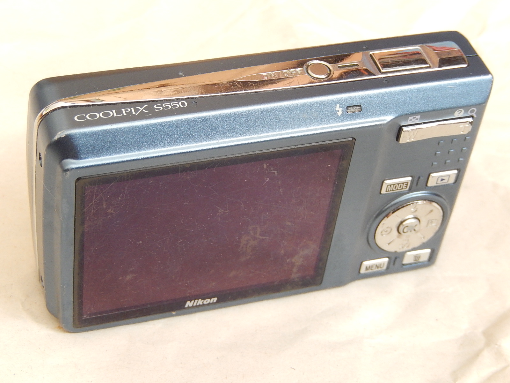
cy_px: 192
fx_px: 1252
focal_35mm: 85
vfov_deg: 17.4
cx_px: 255
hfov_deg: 23.0
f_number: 5.1
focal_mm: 15.2
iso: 400
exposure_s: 1/20
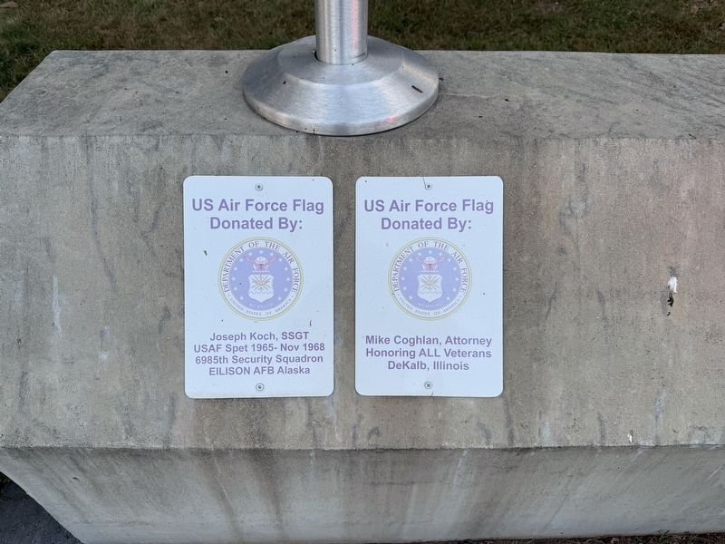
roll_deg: -1.7
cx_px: 362
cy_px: 272
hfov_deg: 71.6
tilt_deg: -44.4
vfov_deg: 56.8
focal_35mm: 24
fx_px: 503
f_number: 1.78
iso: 64
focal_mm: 6.76
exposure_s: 1/187
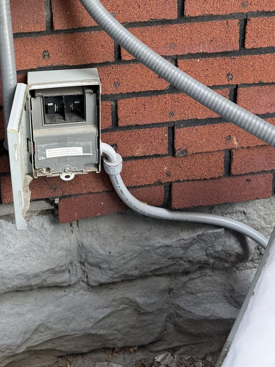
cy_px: 41
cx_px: 85
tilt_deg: -22.3
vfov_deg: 39.3
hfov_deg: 31.8
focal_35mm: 45
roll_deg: +2.4
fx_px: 477
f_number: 1.78
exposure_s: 1/222
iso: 160
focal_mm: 6.76
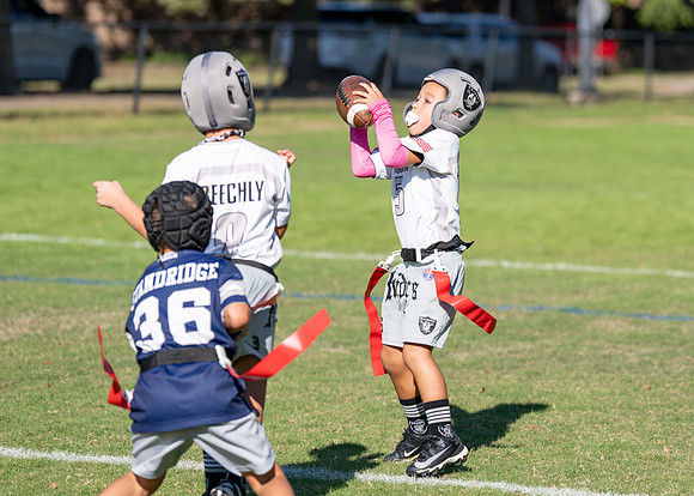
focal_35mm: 172
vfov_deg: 8.4
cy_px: 189
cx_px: 438
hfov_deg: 11.7
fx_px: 3385
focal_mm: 124
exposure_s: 1/6400
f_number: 2.8
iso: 250
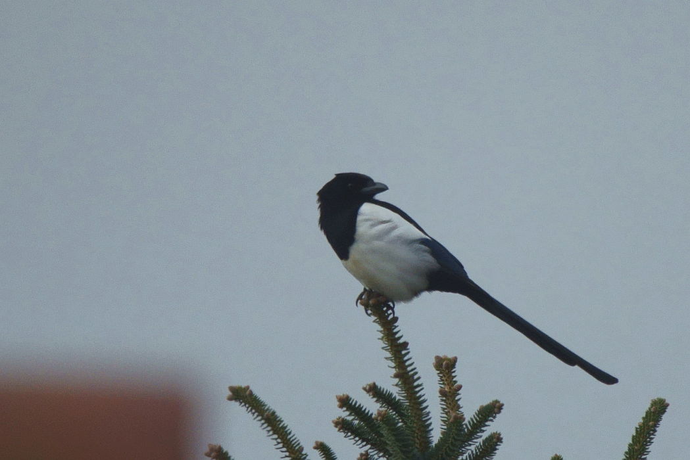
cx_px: 345
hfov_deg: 3.4
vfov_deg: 2.3
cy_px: 230
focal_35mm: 600
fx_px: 11502
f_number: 6.3
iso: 1250
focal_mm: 600
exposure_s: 1/4000
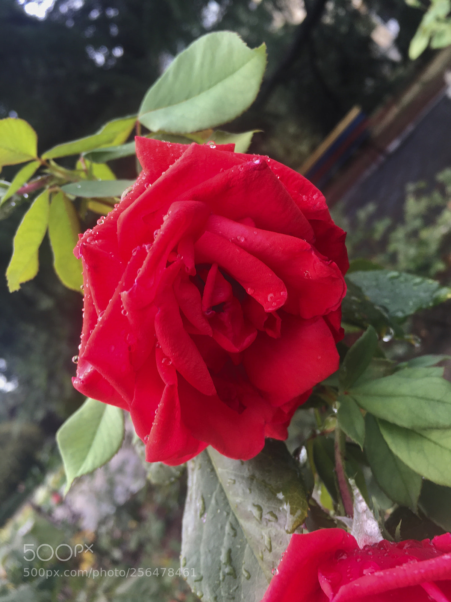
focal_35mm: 29
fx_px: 504
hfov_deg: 48.2
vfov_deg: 61.7
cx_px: 226
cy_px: 301
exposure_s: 1/127
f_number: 2.2
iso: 25
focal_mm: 4.15
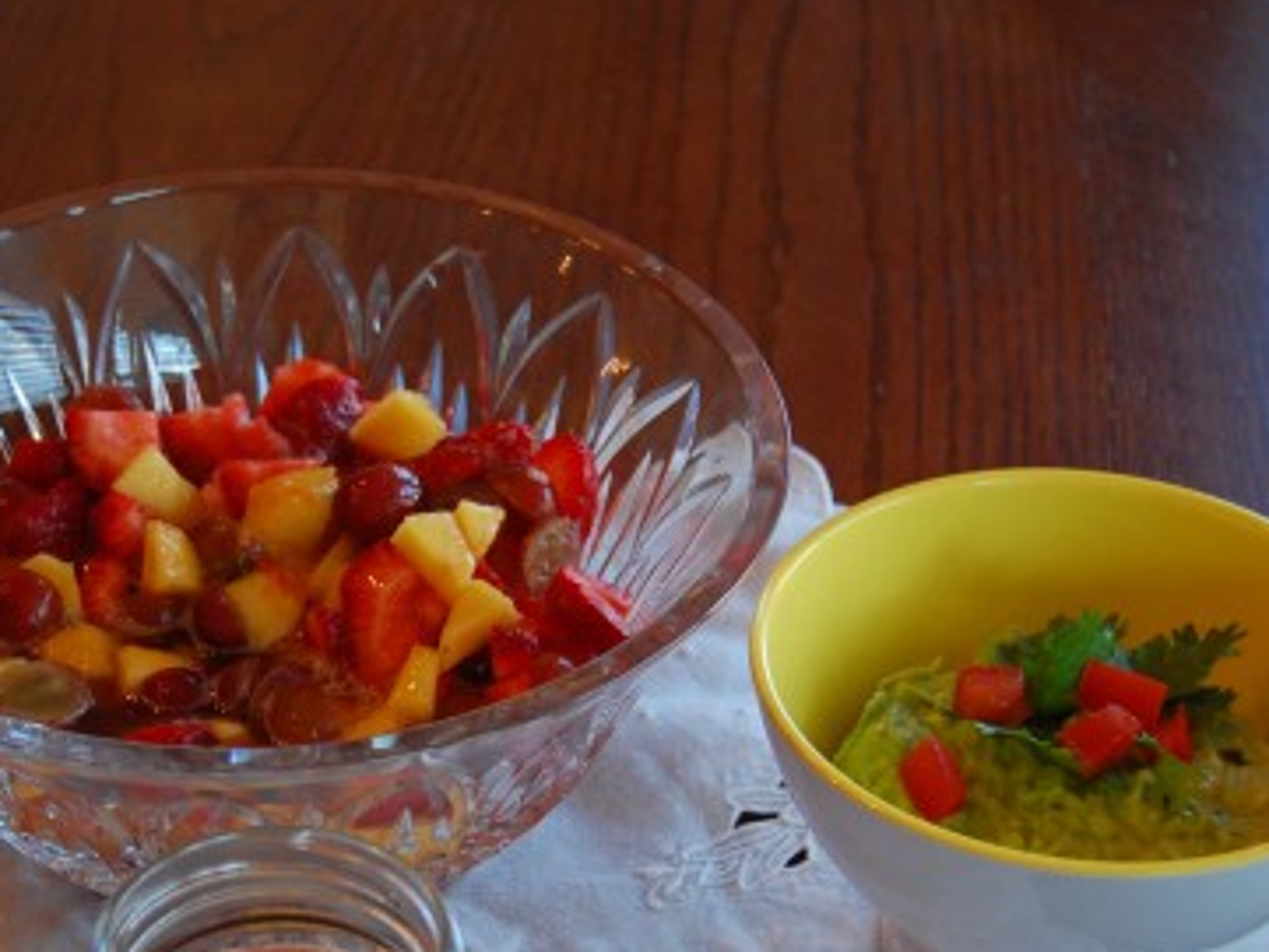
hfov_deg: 23.2
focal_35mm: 84
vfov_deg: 17.5
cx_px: 390
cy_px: 682
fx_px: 3073
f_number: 4.8
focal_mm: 35
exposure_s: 1/30
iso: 500
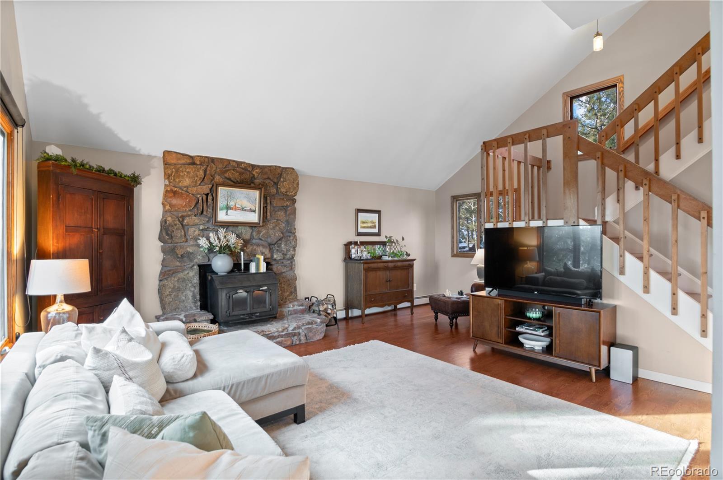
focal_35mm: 17
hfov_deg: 93.3
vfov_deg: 70.3
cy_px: 240
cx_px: 362
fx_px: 341
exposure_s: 1.3
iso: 400
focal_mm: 17
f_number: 8
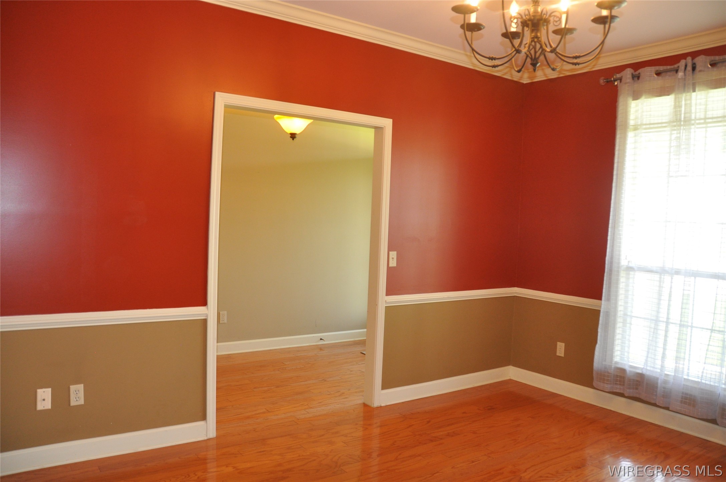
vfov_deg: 47.8
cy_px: 241
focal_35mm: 27
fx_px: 544
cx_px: 363
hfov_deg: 67.4
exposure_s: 1/80
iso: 800
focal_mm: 18
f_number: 3.5
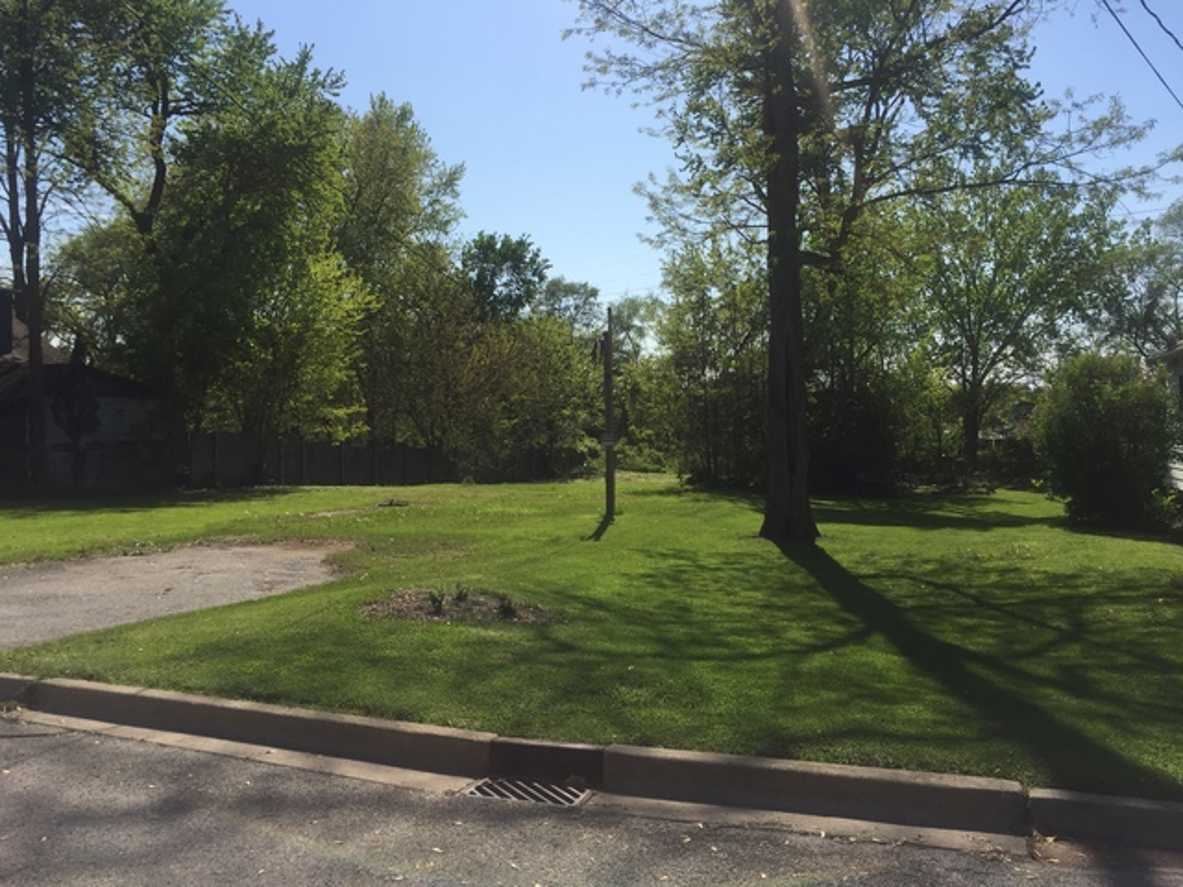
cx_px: 592
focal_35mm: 29
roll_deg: -1.4
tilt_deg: +0.4
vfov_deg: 48.2
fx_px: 991
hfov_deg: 61.7
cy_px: 444
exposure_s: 1/2326
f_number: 2.2
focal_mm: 4.15
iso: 32
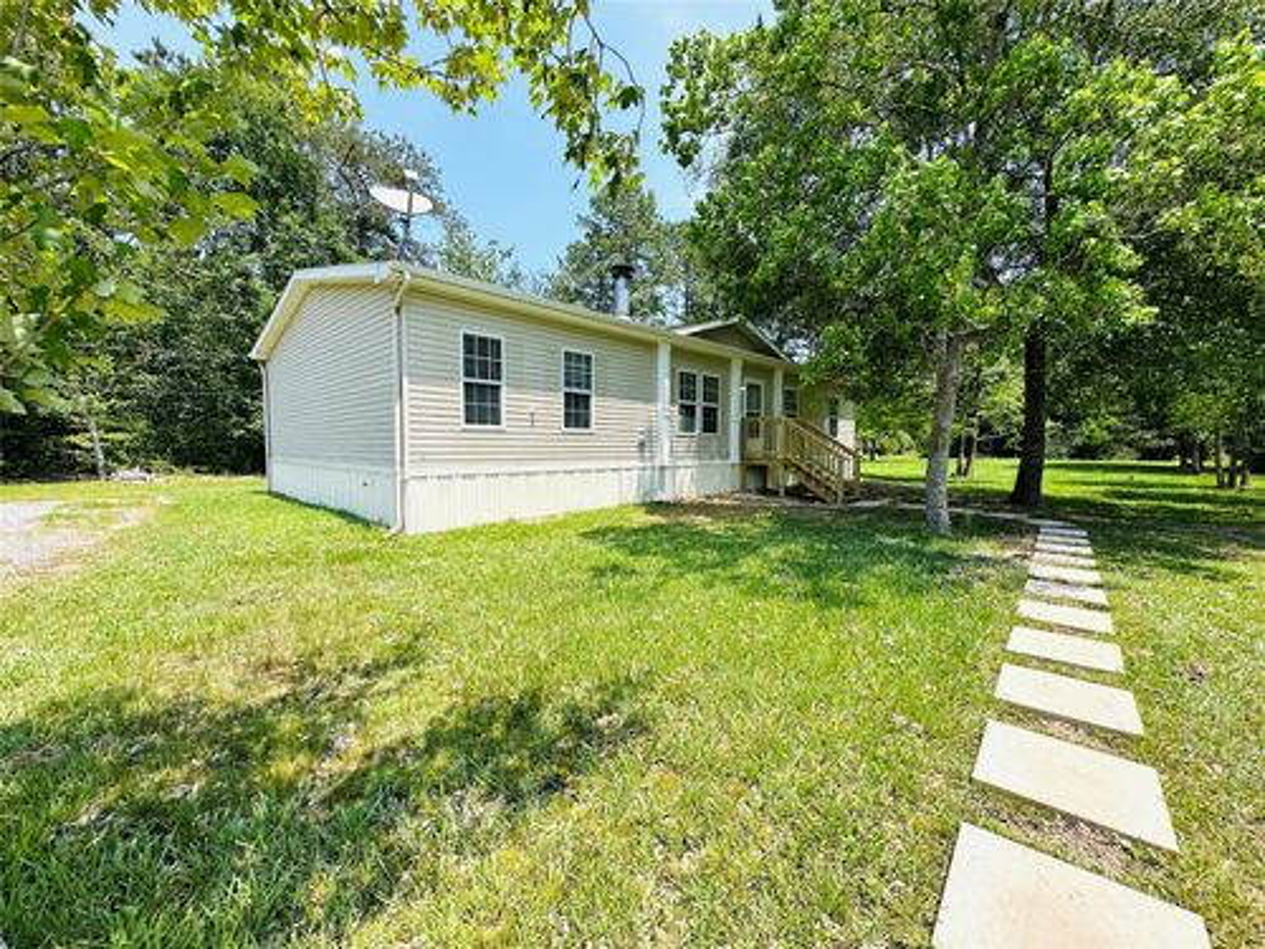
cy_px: 474
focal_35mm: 14
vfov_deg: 85.7
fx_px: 512
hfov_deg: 102.1
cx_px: 632
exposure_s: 1/1261
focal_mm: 2.22
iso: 40
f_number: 2.2
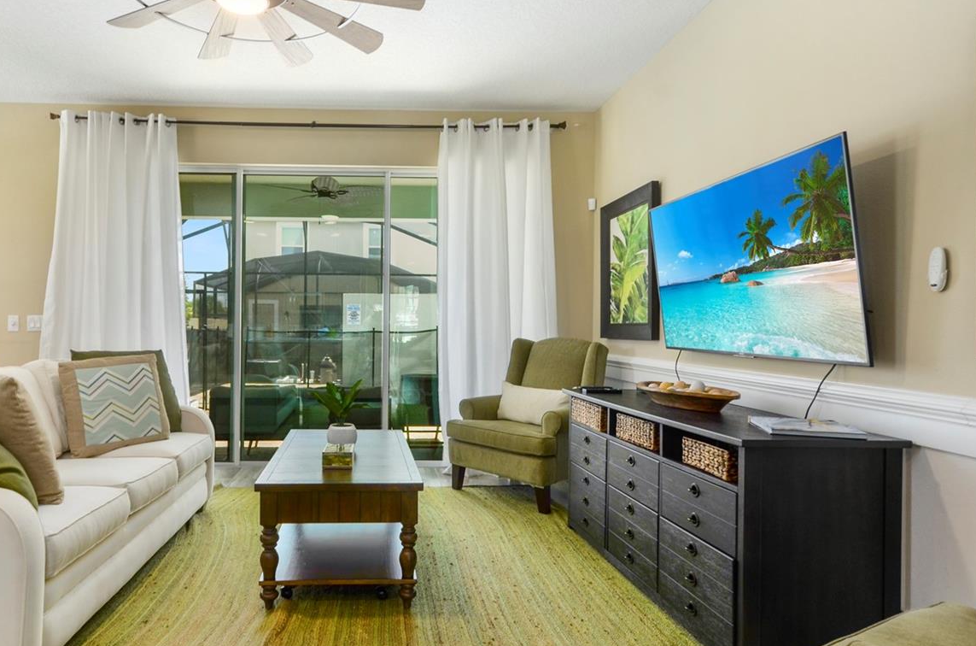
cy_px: 314
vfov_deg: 59.2
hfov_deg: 80.3
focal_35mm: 21
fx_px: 568
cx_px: 387
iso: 200
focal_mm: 10
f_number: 8
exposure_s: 1/13
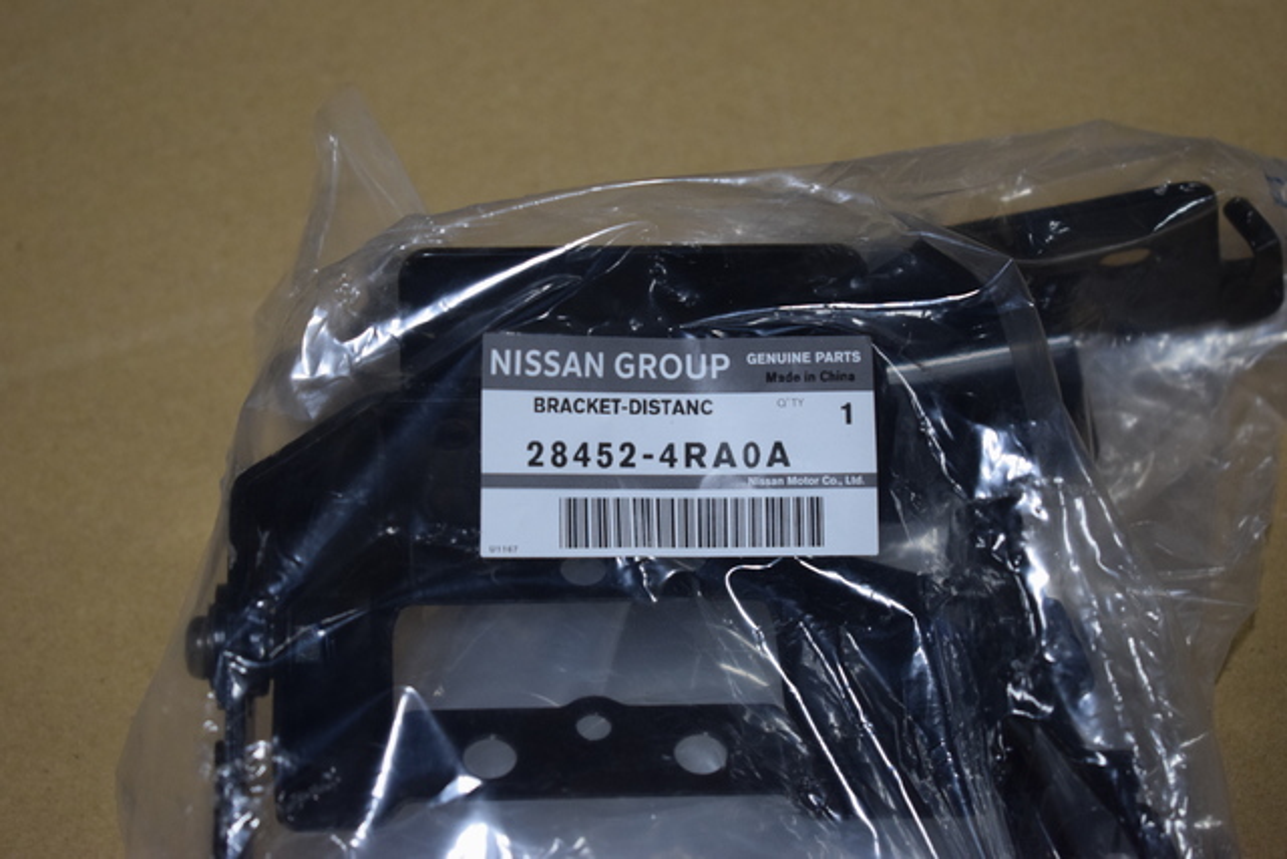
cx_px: 644
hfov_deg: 24.6
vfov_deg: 16.6
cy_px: 430
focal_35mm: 82
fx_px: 2950
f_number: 5.6
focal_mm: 55
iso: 1400
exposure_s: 1/125
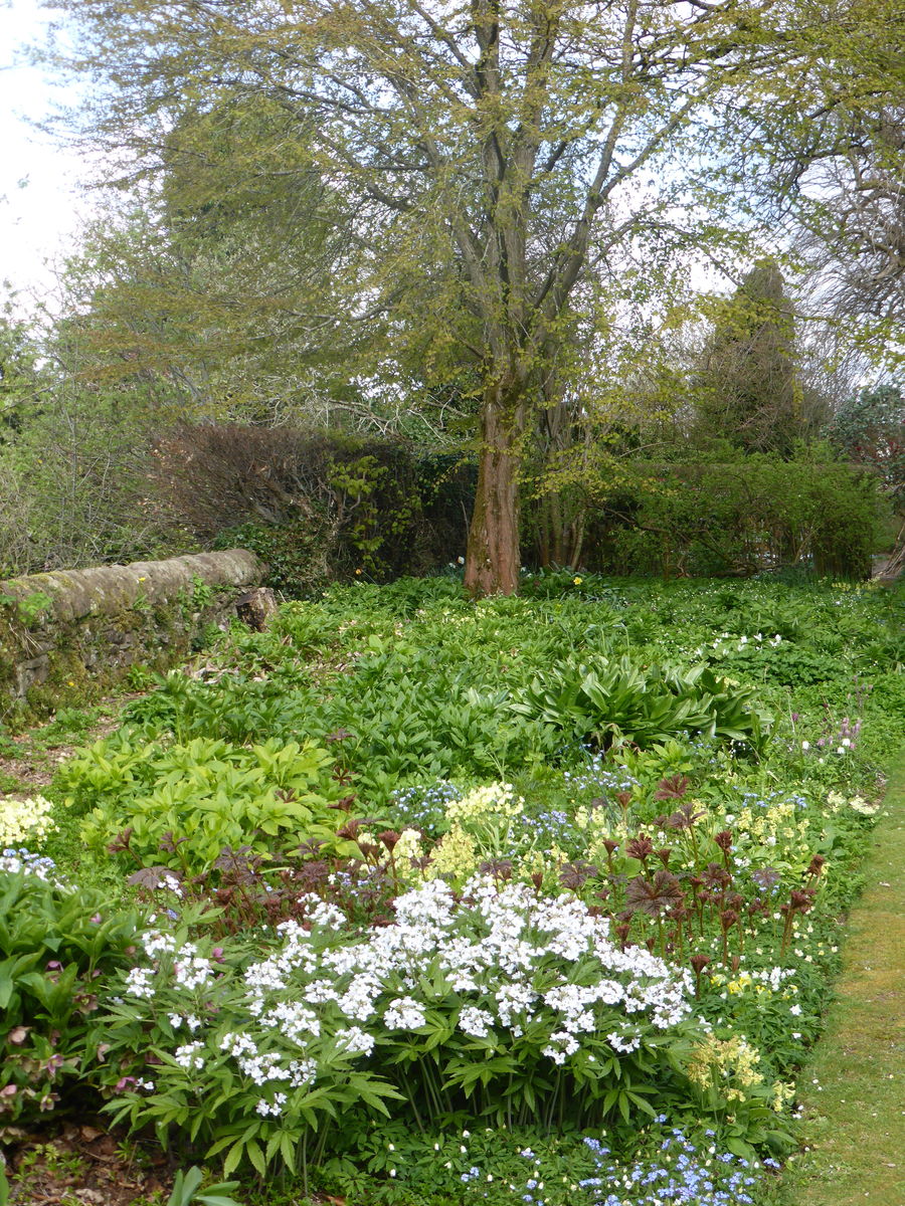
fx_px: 1987
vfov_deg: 33.8
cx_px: 452
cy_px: 603
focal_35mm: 57
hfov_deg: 25.7
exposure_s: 1/160
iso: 100
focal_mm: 9.7
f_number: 4.6
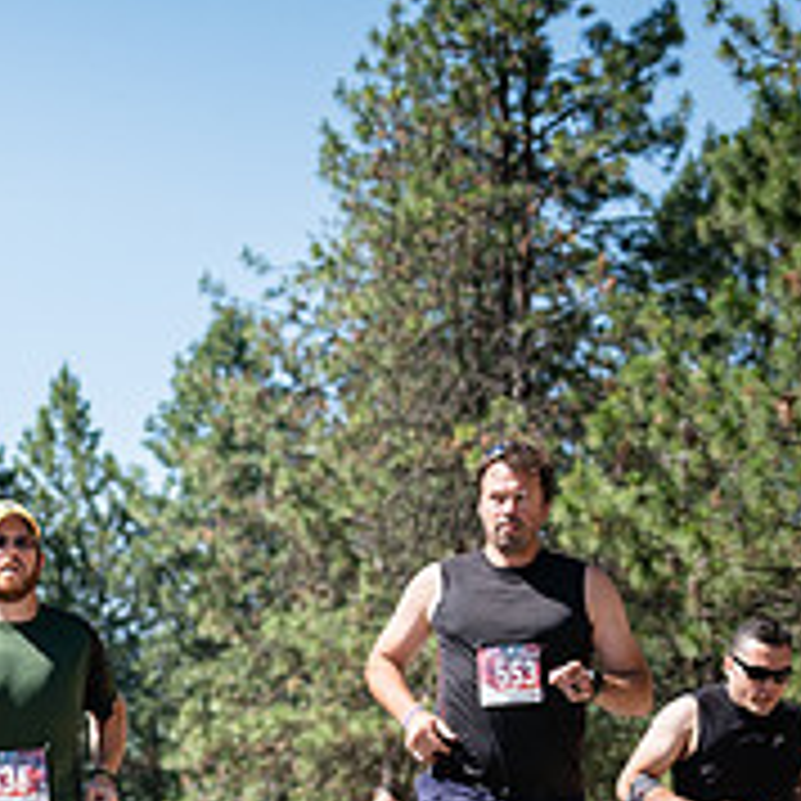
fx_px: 5367
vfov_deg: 8.5
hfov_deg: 8.3
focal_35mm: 205
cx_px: -477
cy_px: 790
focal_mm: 74
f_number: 4
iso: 100
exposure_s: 1/500
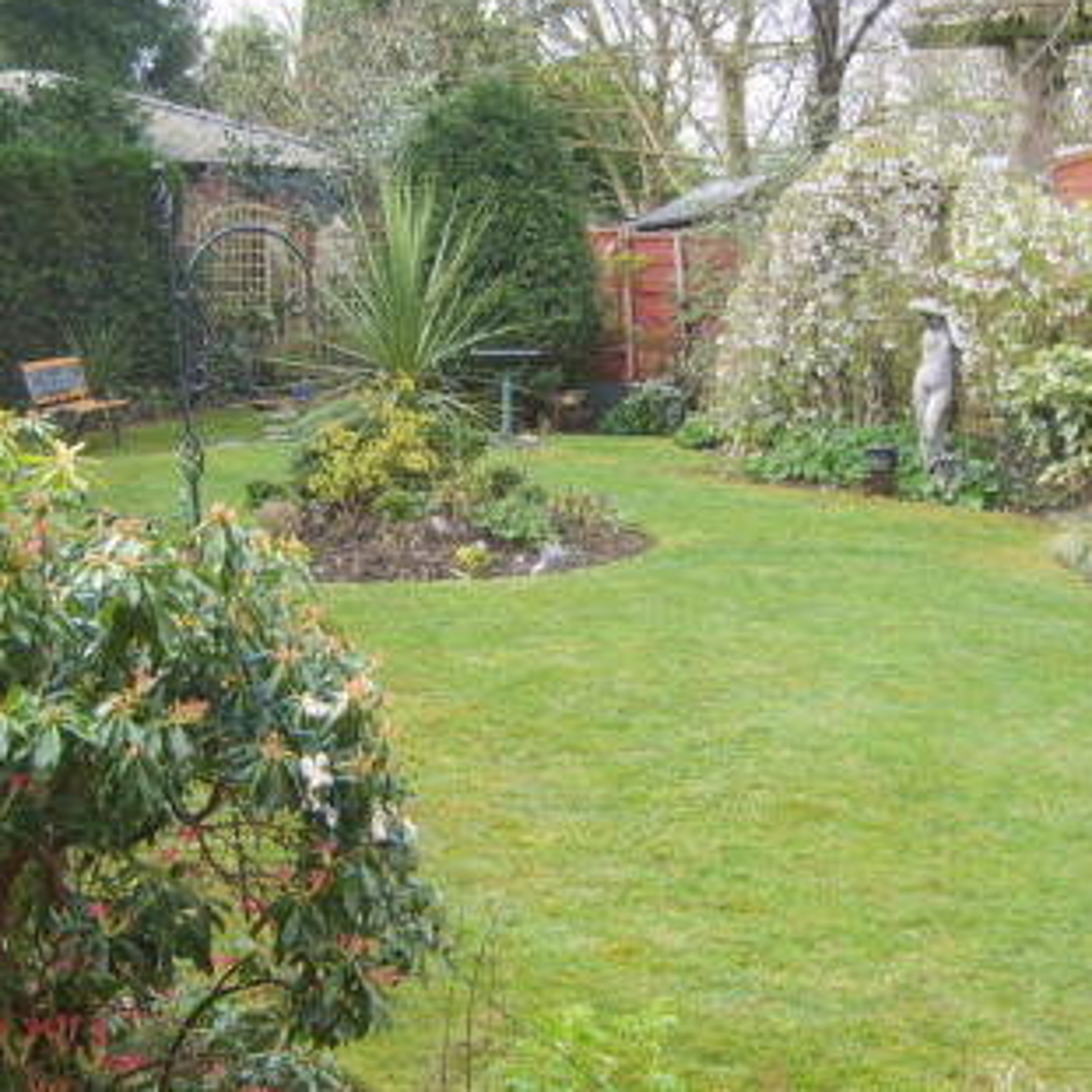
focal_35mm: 58
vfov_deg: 29.5
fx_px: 2070
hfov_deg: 29.5
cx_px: 574
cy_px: 578
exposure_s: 1/125
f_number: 2.8
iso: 50
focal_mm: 5.8
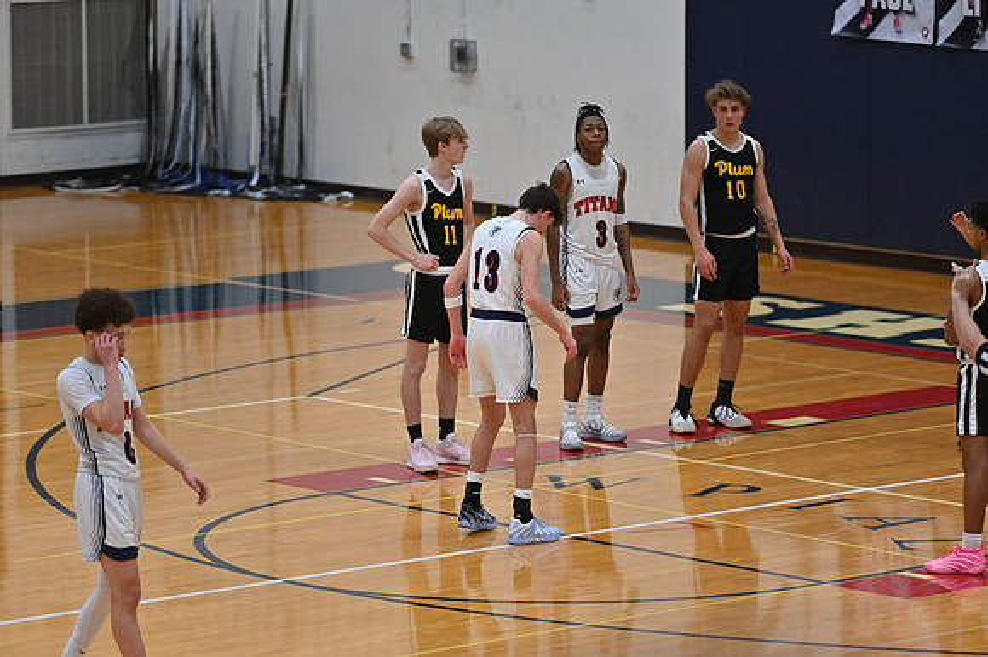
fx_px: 5486
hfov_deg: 10.3
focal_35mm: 200
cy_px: 328
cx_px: 494
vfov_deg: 6.9
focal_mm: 200
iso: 2000
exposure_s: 1/800
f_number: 4
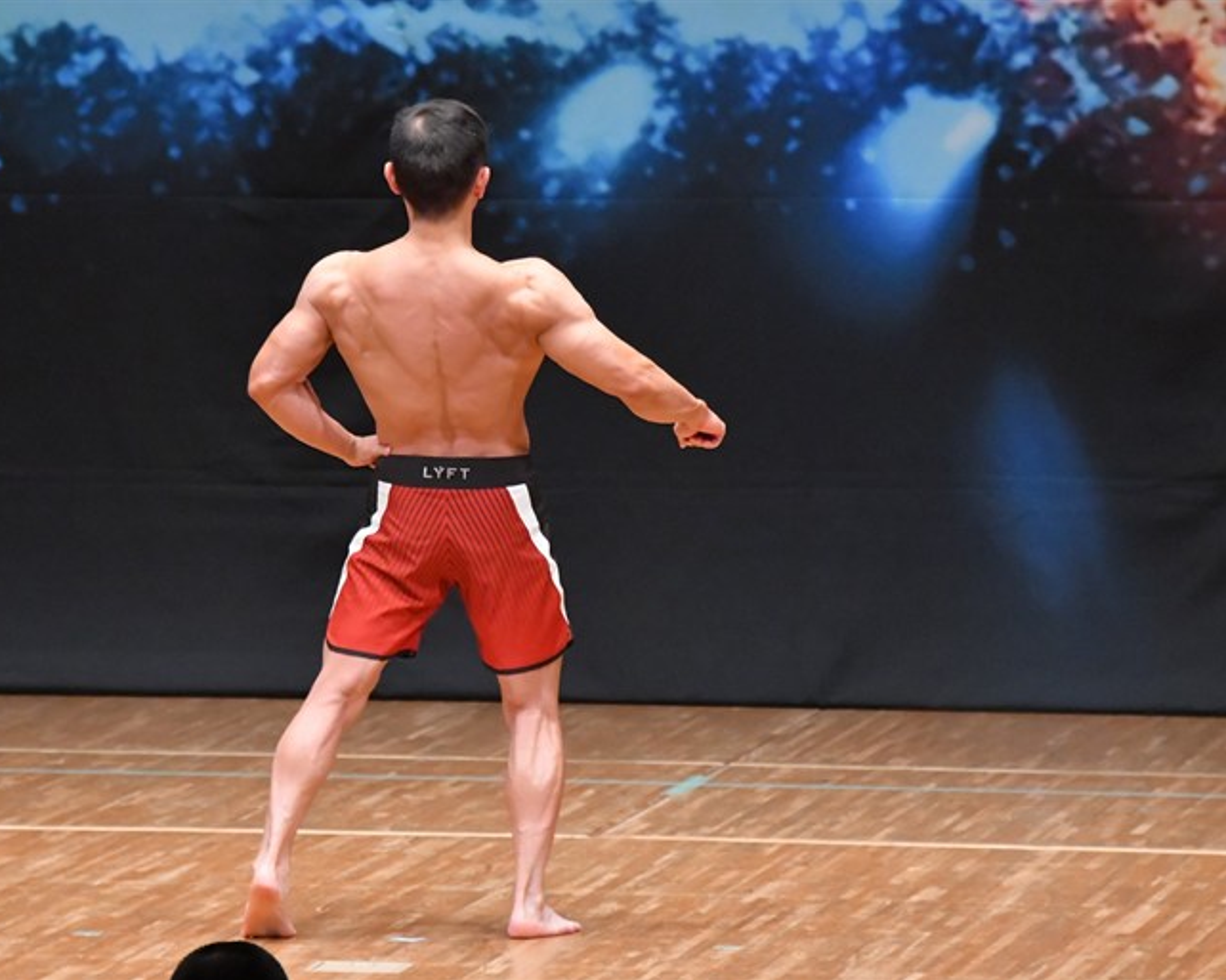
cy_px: 491
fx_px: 12331
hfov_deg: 5.7
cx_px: 501
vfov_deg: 4.5
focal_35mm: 340
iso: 8000
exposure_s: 1/400
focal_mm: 200
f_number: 5.6
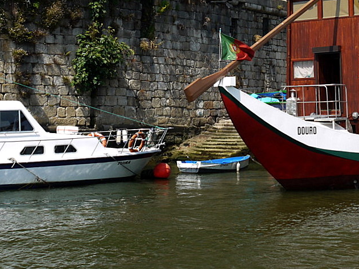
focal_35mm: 73
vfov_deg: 19.6
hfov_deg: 26.3
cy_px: 2
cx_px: 279
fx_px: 757
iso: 100
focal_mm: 18
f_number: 6.3
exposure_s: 1/160
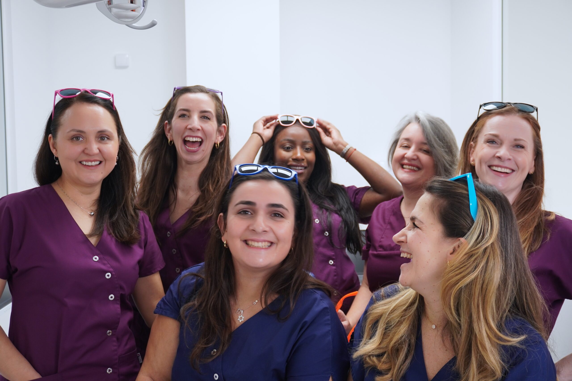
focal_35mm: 42
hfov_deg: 46.4
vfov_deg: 31.9
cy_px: 190
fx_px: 667
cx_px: 286
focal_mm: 28
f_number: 4.5
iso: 320
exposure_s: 1/50
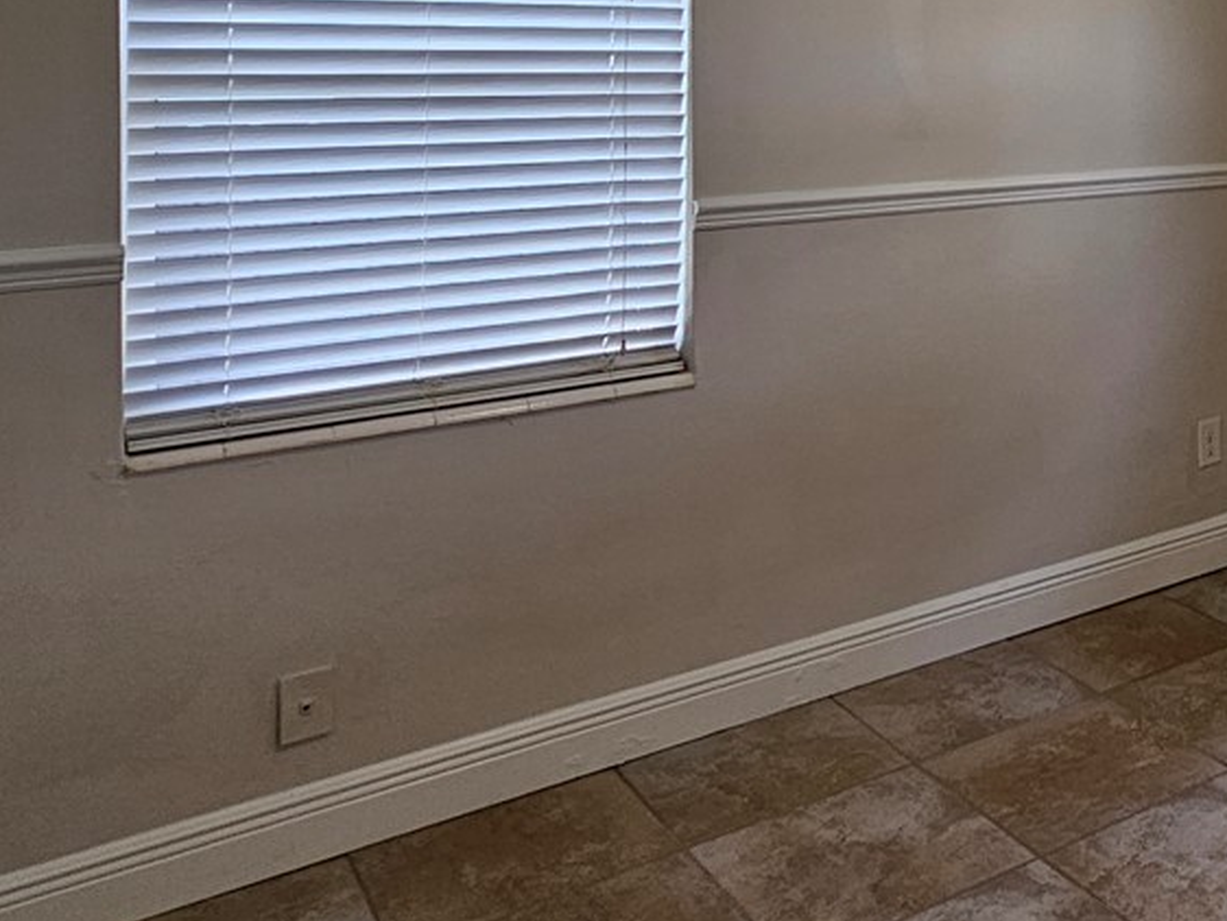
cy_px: 76
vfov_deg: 36.1
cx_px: 1253
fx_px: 1312
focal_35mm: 37
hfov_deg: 42.5
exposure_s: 1/60
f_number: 2.2
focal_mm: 2.2
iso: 50
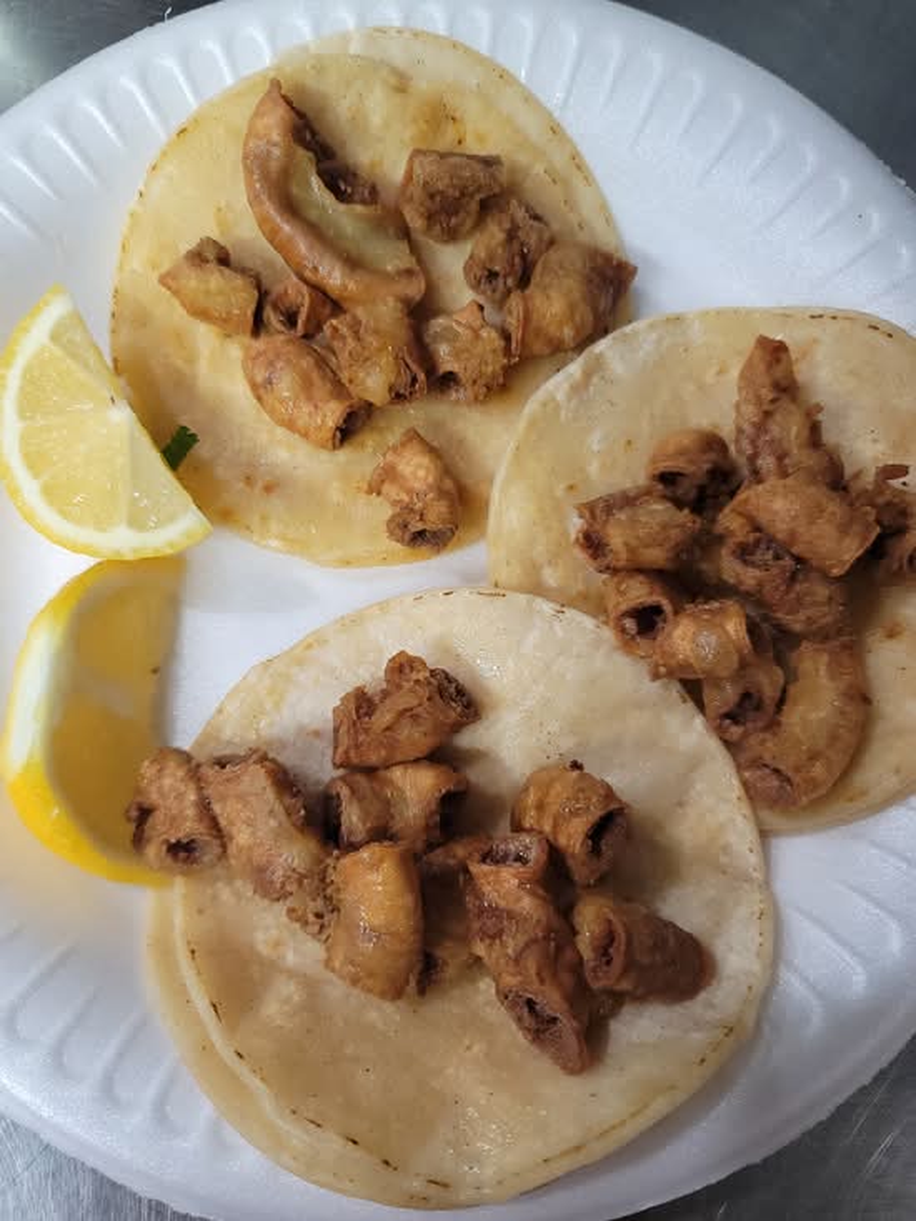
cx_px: 458
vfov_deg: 69.4
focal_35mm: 25
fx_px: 882
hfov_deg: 54.9
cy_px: 610
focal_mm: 7
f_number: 1.8
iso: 200
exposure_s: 1/40
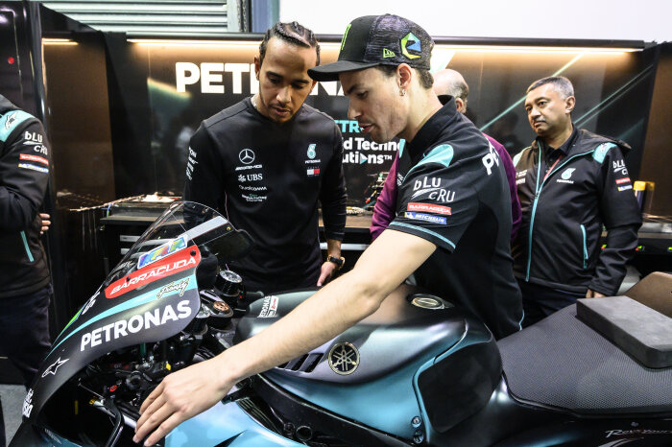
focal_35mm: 21
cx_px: 336
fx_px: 392
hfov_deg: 81.2
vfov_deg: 59.4
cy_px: 224
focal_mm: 14
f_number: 4
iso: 2500
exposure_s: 1/200
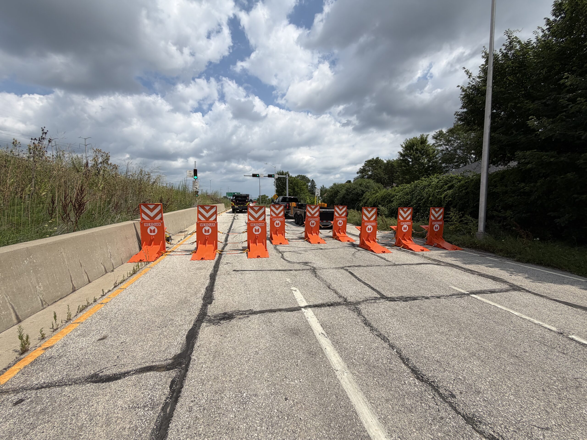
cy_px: 220
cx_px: 294
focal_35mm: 14
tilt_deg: -3.8
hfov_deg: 102.1
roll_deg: +1.1
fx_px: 237
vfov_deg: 85.7
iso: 20
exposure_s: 1/1572
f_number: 2.2
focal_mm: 2.22
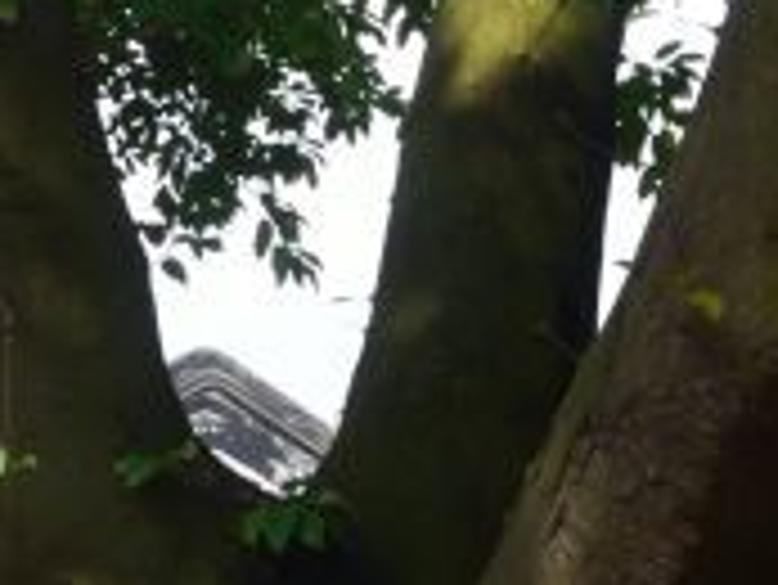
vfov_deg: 9.5
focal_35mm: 153
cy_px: 752
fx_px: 3441
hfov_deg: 11.8
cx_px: -648
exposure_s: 1/100
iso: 200
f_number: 11
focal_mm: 18
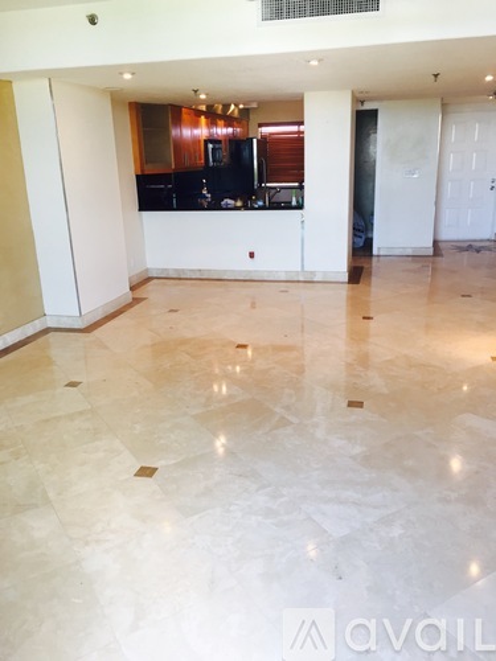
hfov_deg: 48.2
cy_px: 330
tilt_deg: -17.0
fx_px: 554
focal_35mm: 29
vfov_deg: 61.7
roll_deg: +1.7
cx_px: 248
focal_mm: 4.15
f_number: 2.2
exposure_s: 1/30
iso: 32
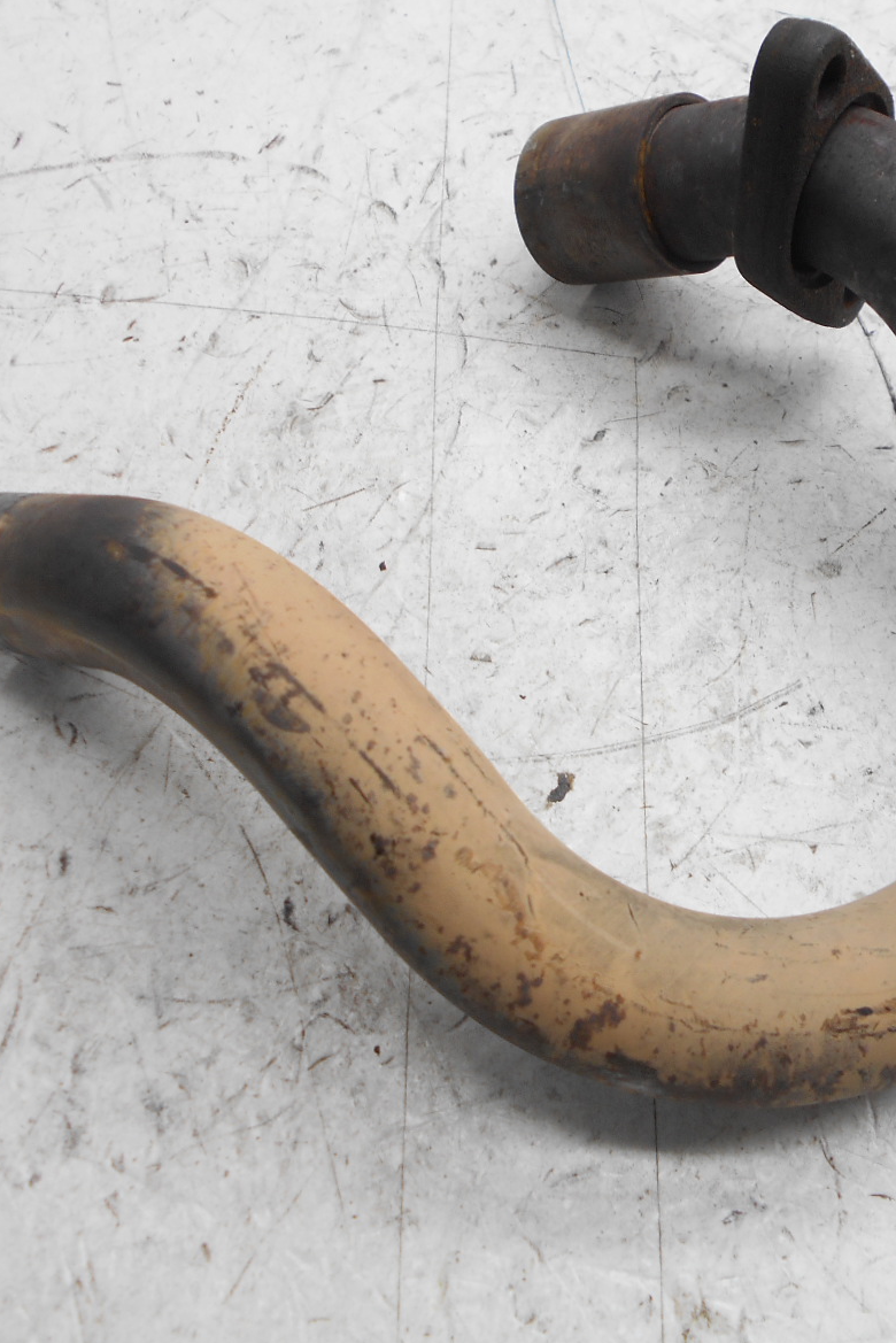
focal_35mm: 37
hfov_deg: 35.5
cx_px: 611
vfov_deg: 51.9
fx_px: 1380
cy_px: 657
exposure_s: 1/40
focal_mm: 4.6
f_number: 3.2
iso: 80
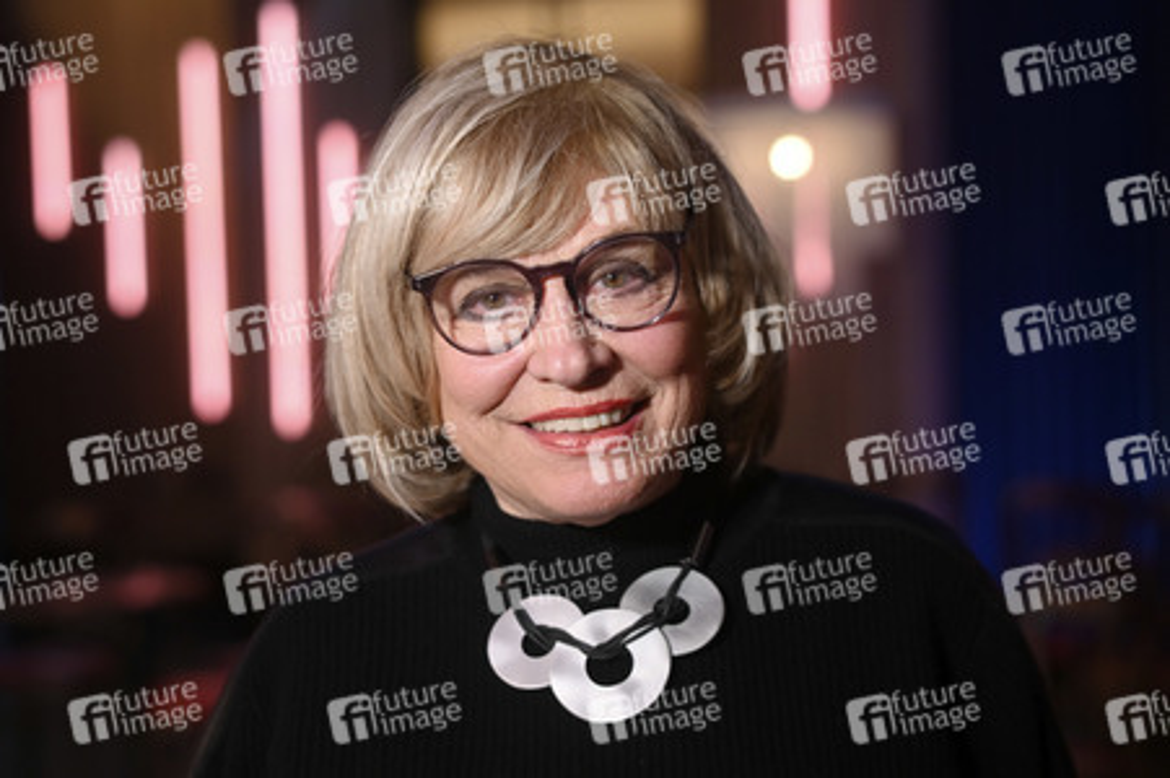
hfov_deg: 36.3
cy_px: 389
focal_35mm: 55
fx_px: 1786
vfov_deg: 24.6
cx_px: 585
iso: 1250
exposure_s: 1/125
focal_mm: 55
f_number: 2.5
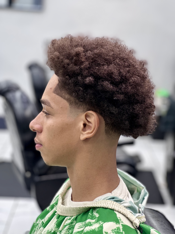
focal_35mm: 77
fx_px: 519
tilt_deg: -10.2
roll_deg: -3.4
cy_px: 117
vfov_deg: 25.3
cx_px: 88
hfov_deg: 19.1
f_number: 2.8
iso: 160
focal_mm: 9
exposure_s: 1/40
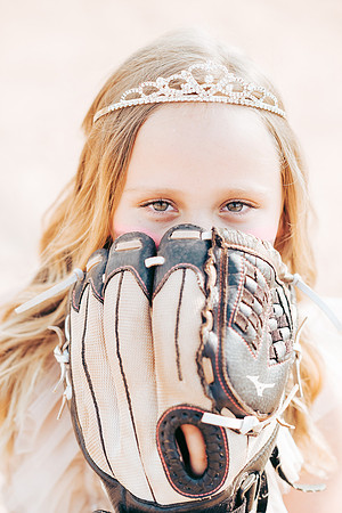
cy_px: 256
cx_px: 171
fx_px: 1211
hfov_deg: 16.1
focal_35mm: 85
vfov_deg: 23.9
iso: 160
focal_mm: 85
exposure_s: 1/1000
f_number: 2.8
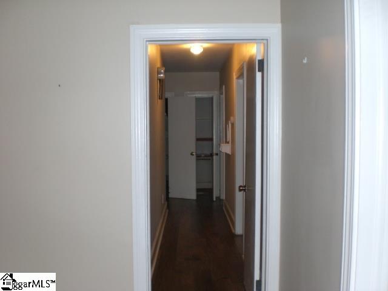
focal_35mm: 38
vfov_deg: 37.7
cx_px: 194
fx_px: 426
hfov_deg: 49.0
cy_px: 146
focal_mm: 6.3
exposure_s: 1/60
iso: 200
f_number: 3.1
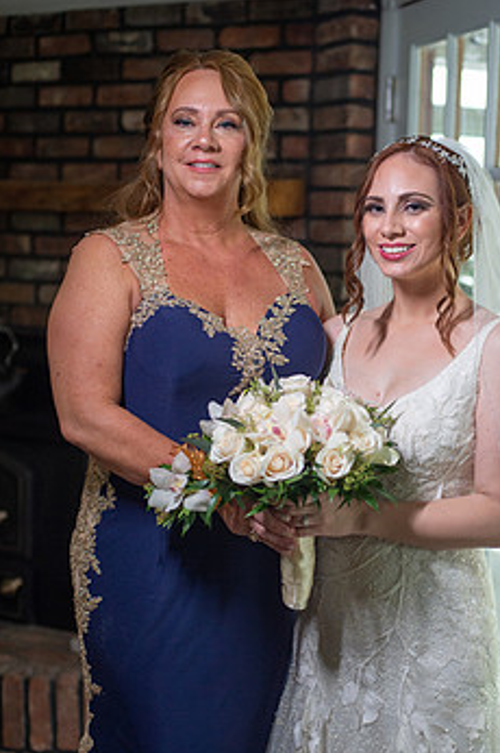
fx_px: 1357
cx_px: 305
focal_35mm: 65
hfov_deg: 20.8
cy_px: 448
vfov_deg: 30.9
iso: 1000
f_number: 2.5
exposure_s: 1/320
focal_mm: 50
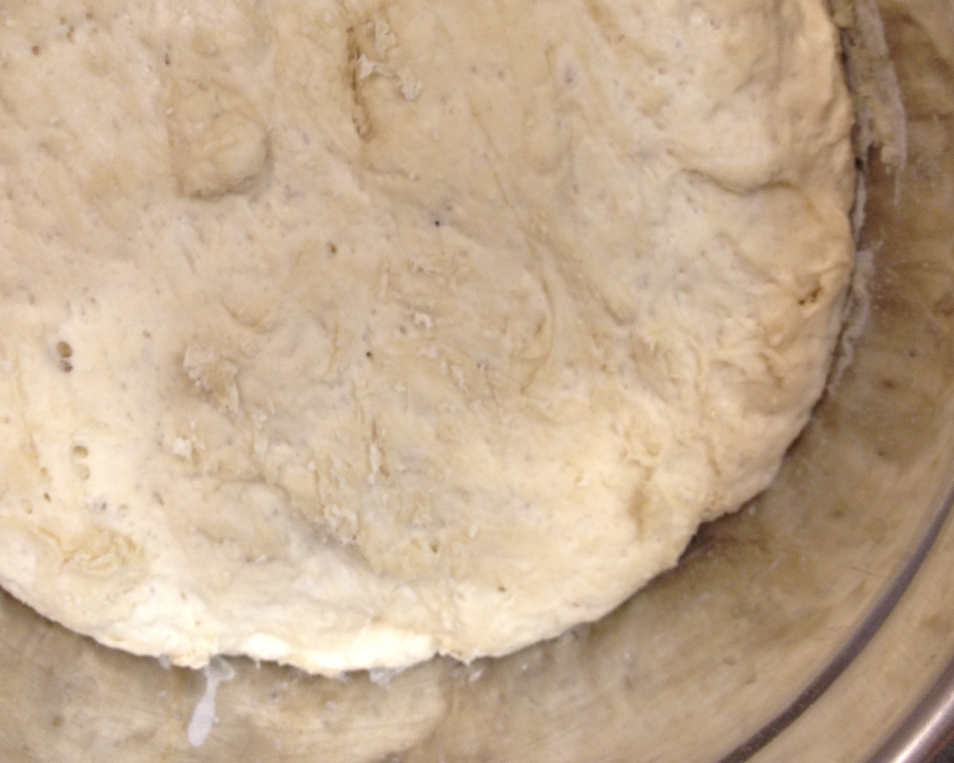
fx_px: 1637
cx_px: 444
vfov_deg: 25.9
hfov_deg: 32.5
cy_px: 188
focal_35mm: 58
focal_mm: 4.28
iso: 80
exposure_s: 1/20
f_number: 2.4
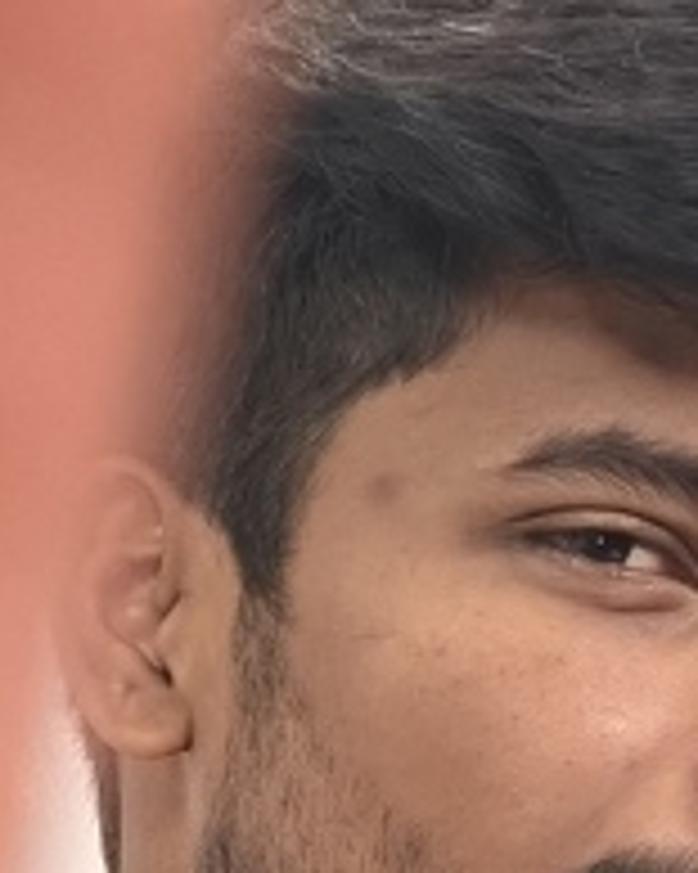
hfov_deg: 14.8
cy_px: 668
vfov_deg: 18.7
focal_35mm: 102
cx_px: 0
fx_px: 2636
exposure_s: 1/50
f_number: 2.2
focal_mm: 3.61
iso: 827
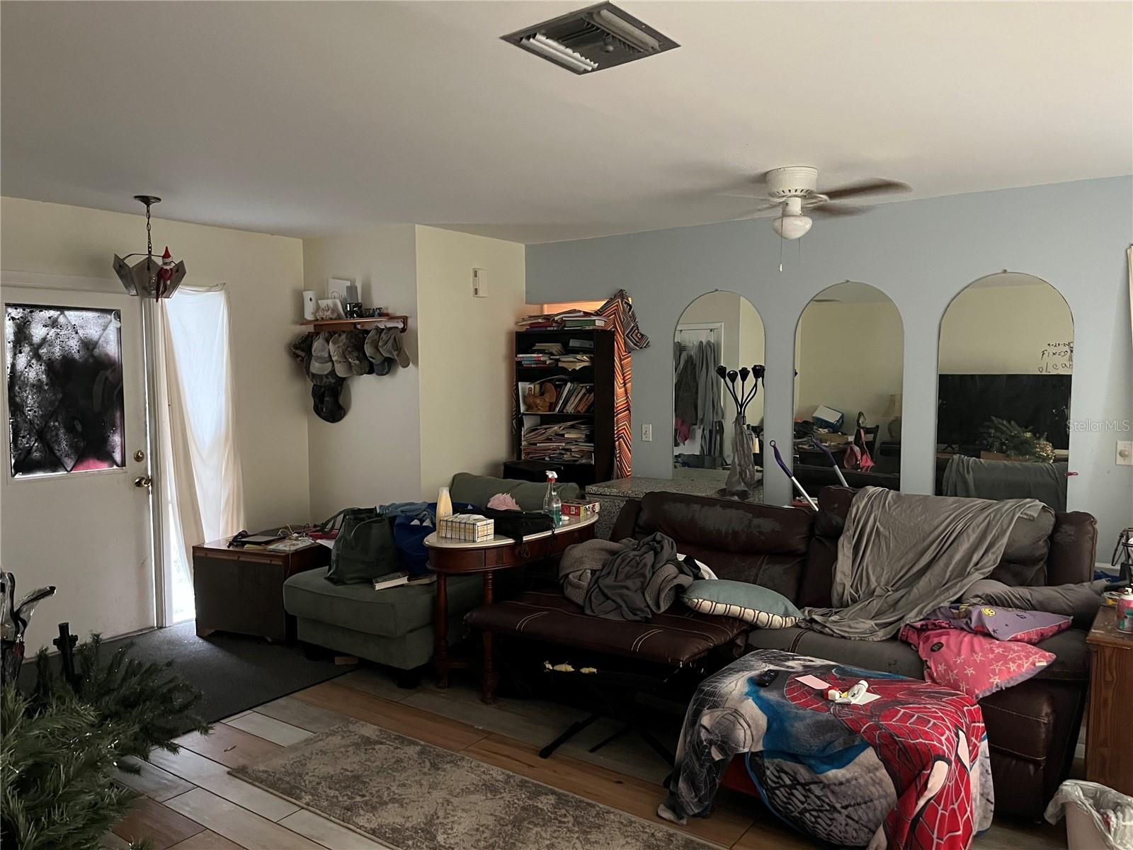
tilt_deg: -5.8
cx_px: 566
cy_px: 425
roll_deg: +0.8
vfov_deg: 53.1
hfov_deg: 67.3
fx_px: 851
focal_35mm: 26
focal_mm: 5.1
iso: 640
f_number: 1.6
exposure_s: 1/30
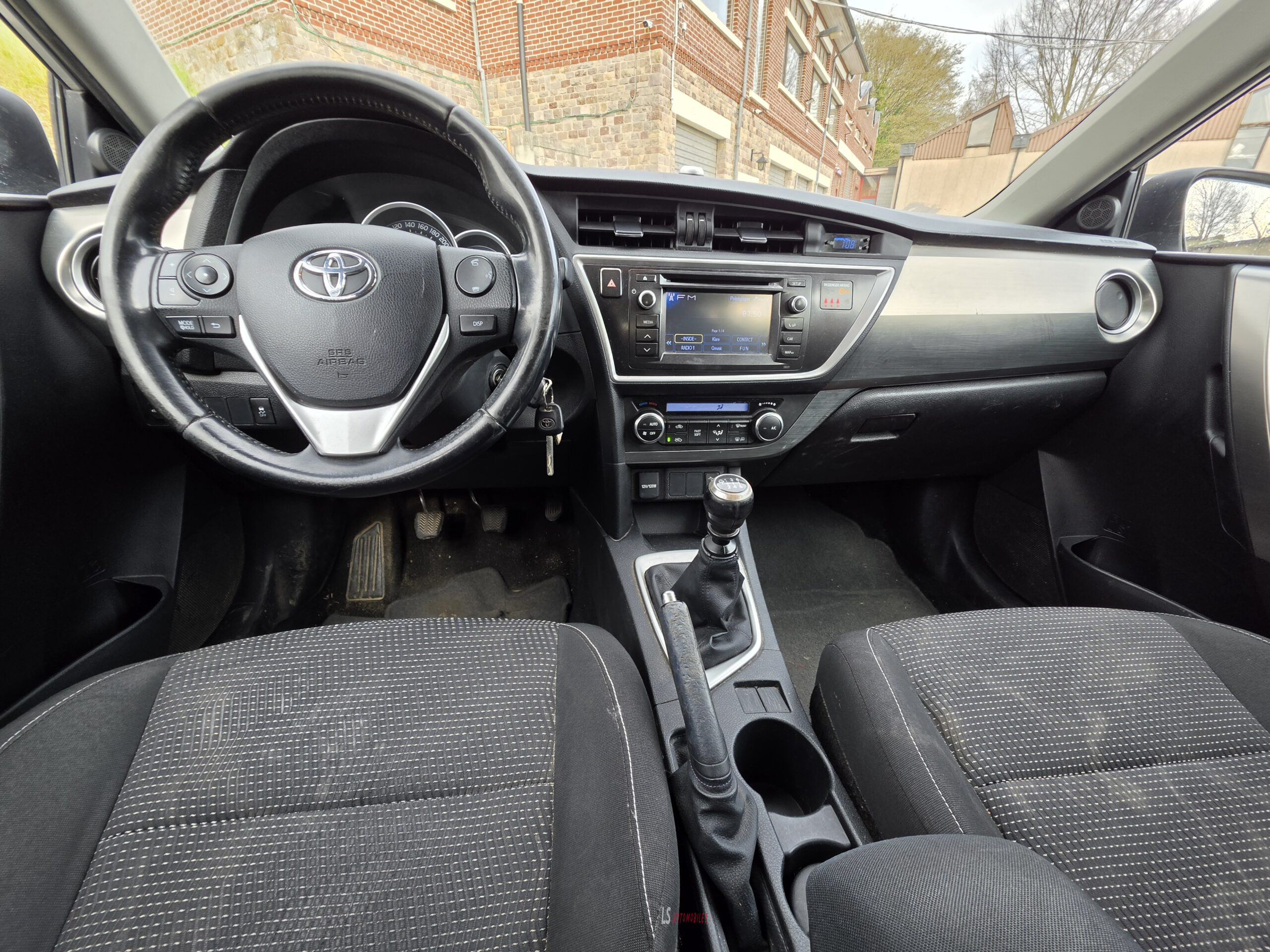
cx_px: 635
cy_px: 476
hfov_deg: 106.2
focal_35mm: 13
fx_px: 477
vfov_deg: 89.9
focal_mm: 2.2
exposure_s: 1/100
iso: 32
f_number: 1.9
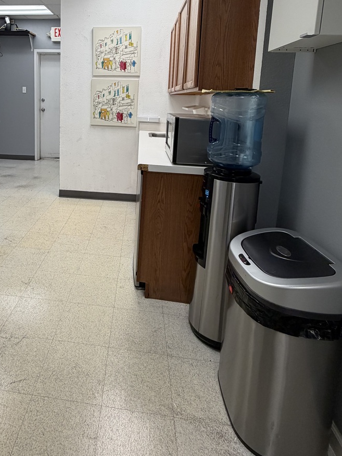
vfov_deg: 71.1
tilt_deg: -8.8
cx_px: 105
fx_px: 303
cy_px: 141
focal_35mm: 23
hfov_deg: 57.1
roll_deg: -0.5
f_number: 2.2
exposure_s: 1/120
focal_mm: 2.22
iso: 100
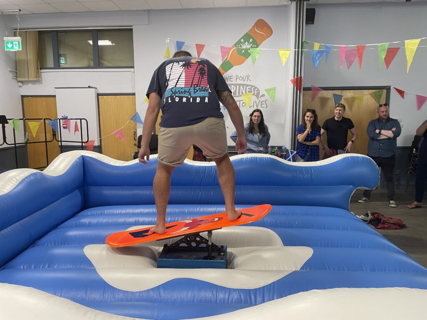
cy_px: 160
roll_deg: +1.2
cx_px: 214
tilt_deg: -7.0
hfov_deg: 67.3
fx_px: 321
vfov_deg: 53.1
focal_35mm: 26
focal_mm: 4.2
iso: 125
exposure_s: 1/50
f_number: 1.6
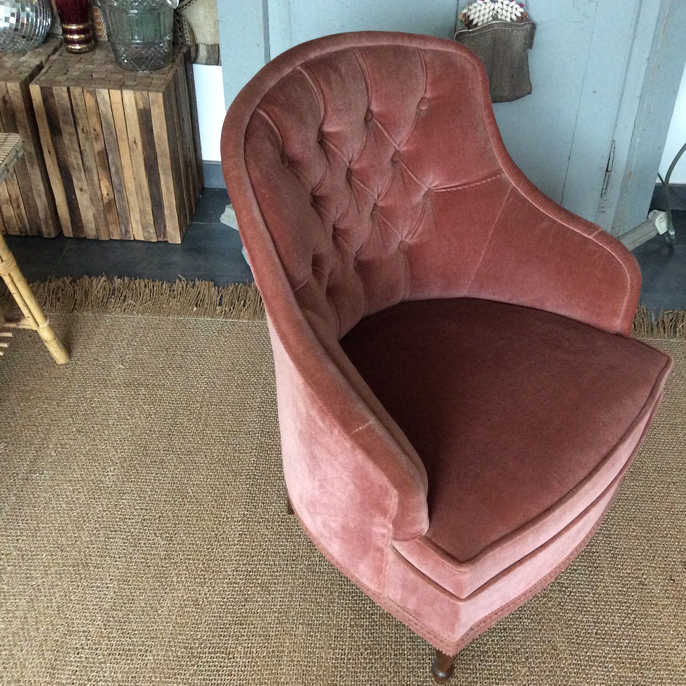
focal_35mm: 38
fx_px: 852
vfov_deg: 43.9
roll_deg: -2.2
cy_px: 344
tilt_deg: -38.7
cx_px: 411
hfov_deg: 43.6
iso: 250
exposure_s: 1/25
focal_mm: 3.3
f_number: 2.4
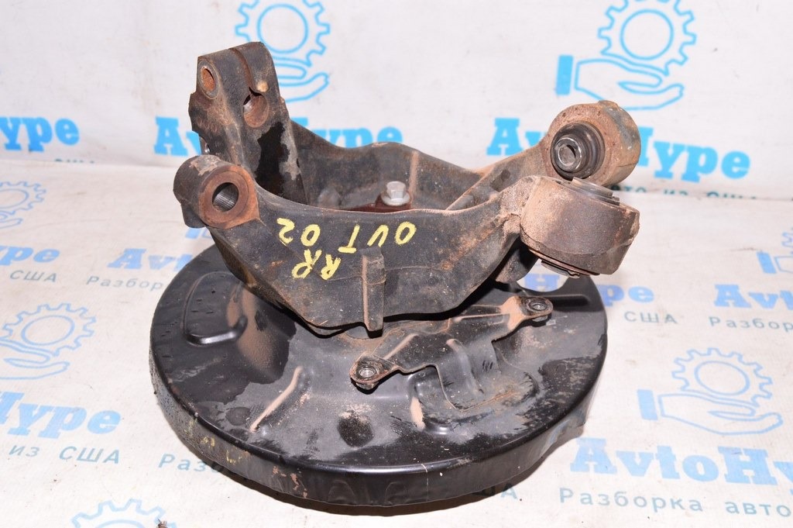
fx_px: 924
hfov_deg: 46.4
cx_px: 396
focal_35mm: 42
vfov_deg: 31.8
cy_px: 264
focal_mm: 28
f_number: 8
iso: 1600
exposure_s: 1/125
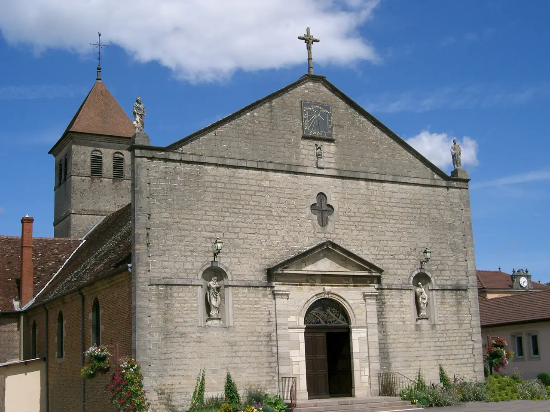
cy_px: 206
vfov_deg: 32.9
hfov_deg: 42.9
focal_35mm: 44
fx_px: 699
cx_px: 275
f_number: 5
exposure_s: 1/1250
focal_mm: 9.2
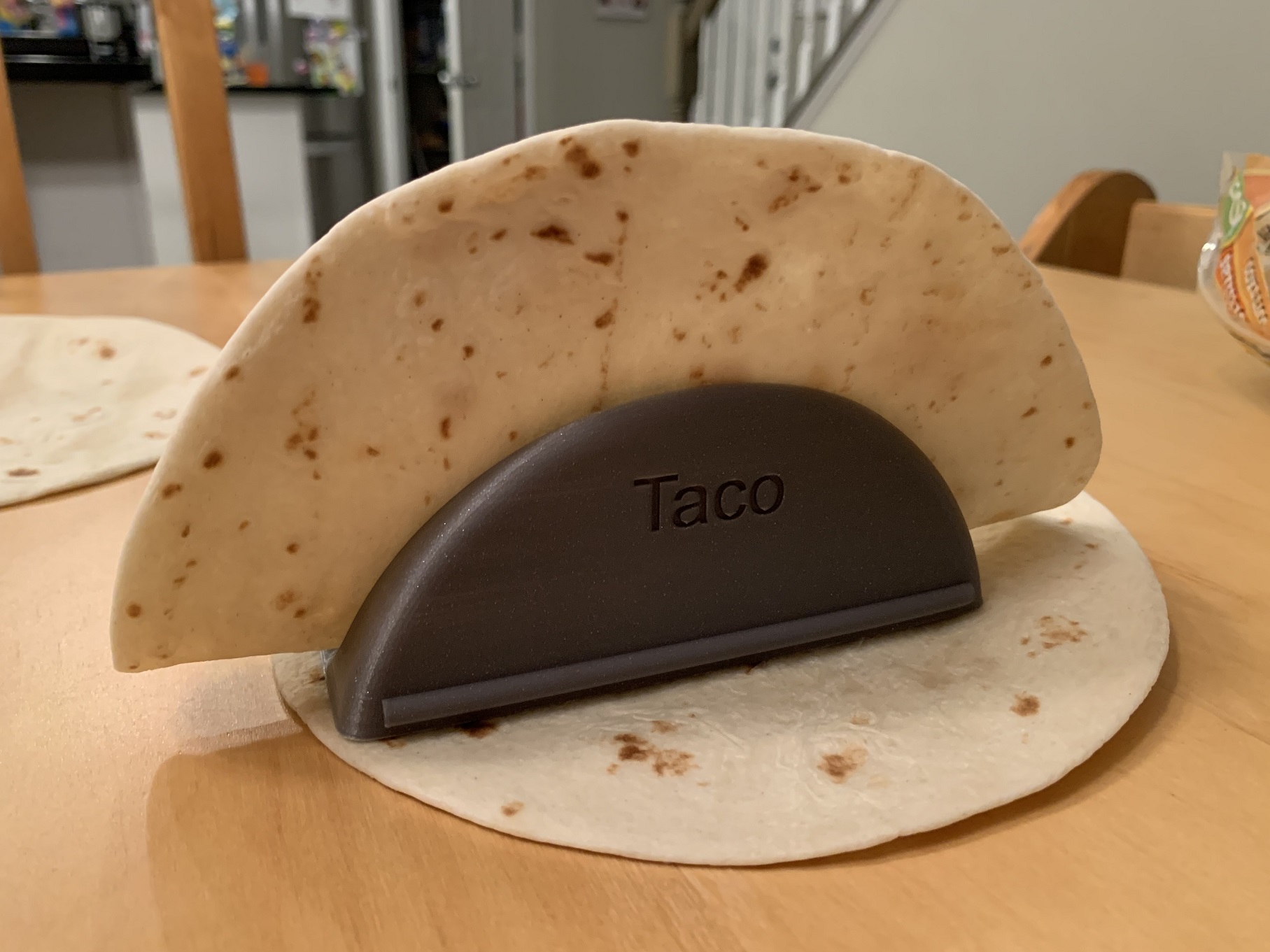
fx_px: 954
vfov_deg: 53.1
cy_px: 476
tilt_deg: -19.9
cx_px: 635
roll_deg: +0.0
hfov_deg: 67.3
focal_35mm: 26
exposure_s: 1/60
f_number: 1.8
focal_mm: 4.25
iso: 250
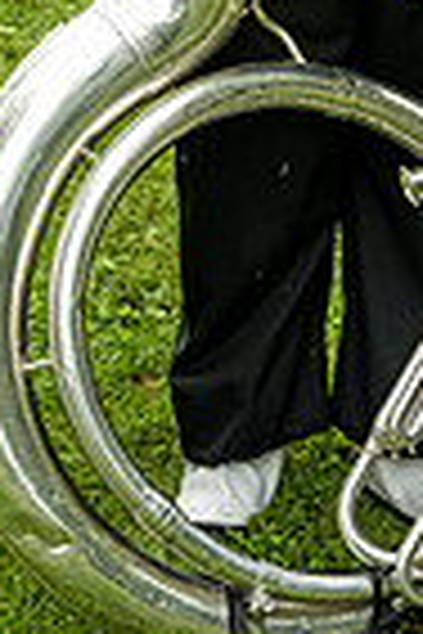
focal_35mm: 156
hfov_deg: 8.8
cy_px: -270
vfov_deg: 12.6
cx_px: 320
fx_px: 2749
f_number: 4
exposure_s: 1/500
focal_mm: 49
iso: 800
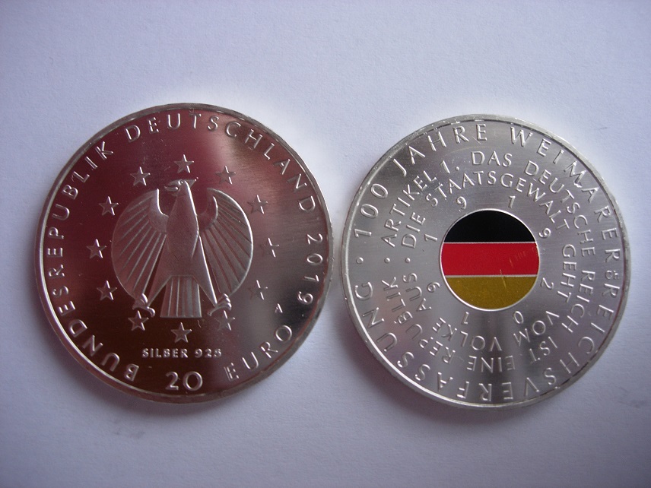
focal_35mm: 38
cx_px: 326
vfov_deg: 37.7
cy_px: 244
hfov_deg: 49.0
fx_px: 715
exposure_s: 1/47.9
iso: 64
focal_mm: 7.8
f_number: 2.8
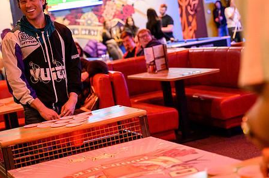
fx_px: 605
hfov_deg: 25.1
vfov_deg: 16.8
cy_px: 63
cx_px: 125
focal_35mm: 81
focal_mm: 62
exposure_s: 1/200
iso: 12800
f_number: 2.8
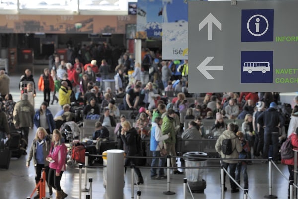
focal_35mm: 110
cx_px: 149
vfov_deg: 12.5
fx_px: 910
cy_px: 100
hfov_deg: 18.6
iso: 200
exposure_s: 1/125
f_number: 4.5
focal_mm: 110
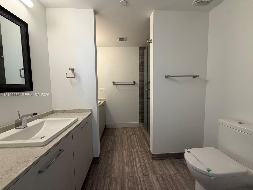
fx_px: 102
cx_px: 126
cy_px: 95
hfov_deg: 102.1
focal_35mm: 14
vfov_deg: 85.7
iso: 200
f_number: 2.2
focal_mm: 2.22
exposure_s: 1/120
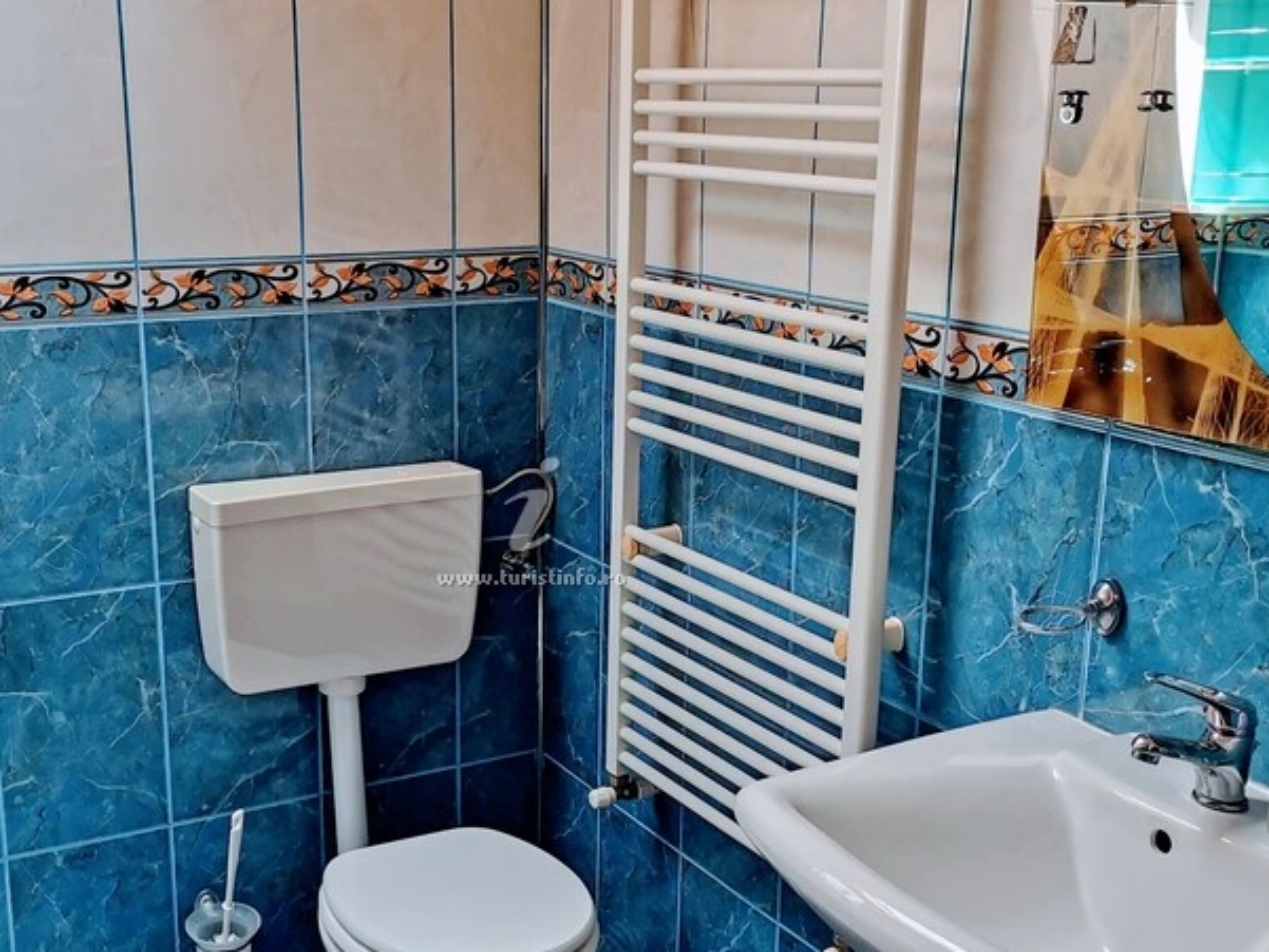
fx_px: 1687
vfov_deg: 31.5
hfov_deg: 41.2
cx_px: 557
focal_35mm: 46
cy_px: 545
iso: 50
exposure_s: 1/232
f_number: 1.8
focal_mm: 5.58
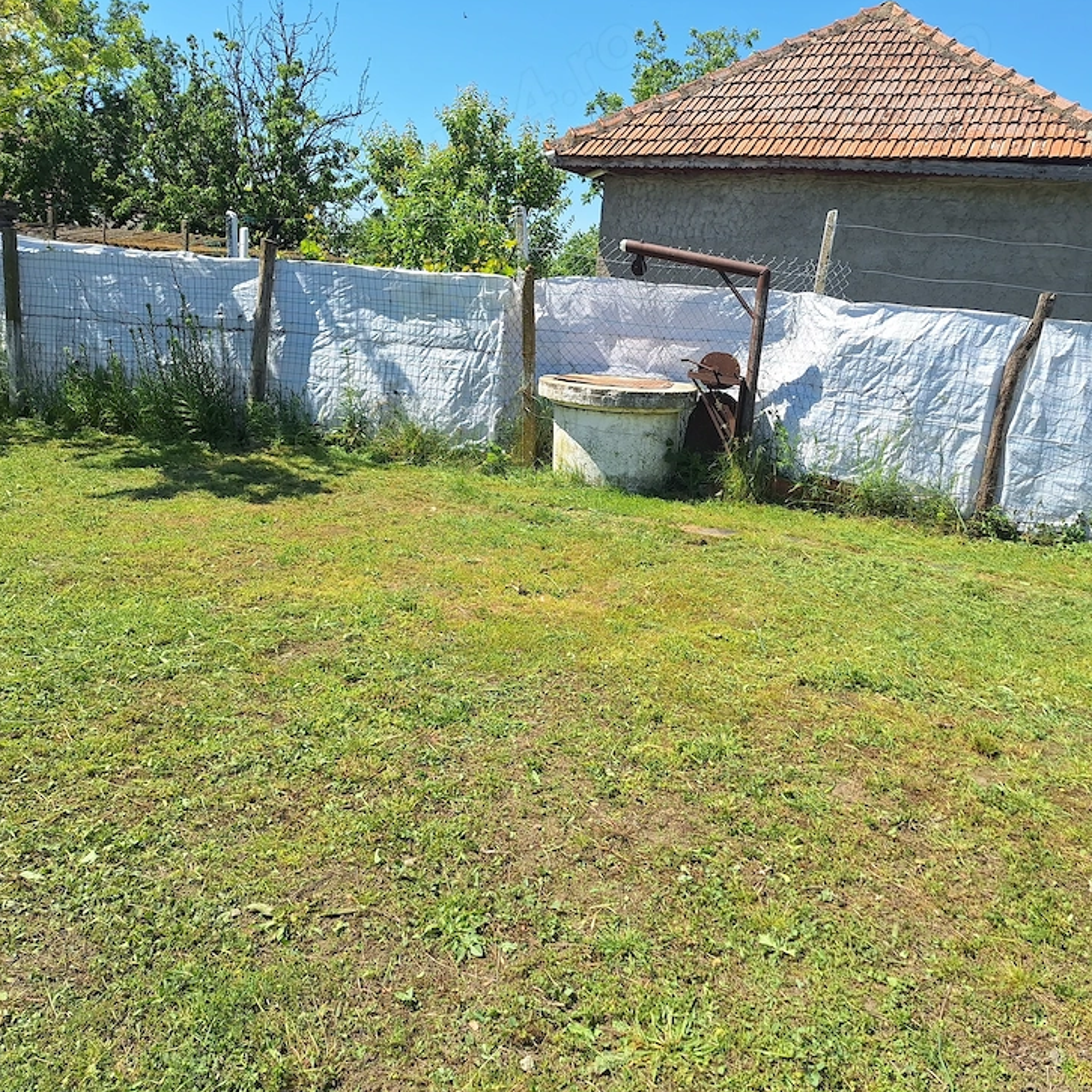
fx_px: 999
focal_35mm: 28
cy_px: 554
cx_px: 653
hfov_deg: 56.9
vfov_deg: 57.3
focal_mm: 5.54
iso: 40
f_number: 1.8
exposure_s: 1/2208
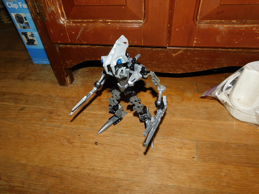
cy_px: 97
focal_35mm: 23
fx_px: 172
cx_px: 130
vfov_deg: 58.9
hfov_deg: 73.9
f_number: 3
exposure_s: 1/30
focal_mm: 4
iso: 200
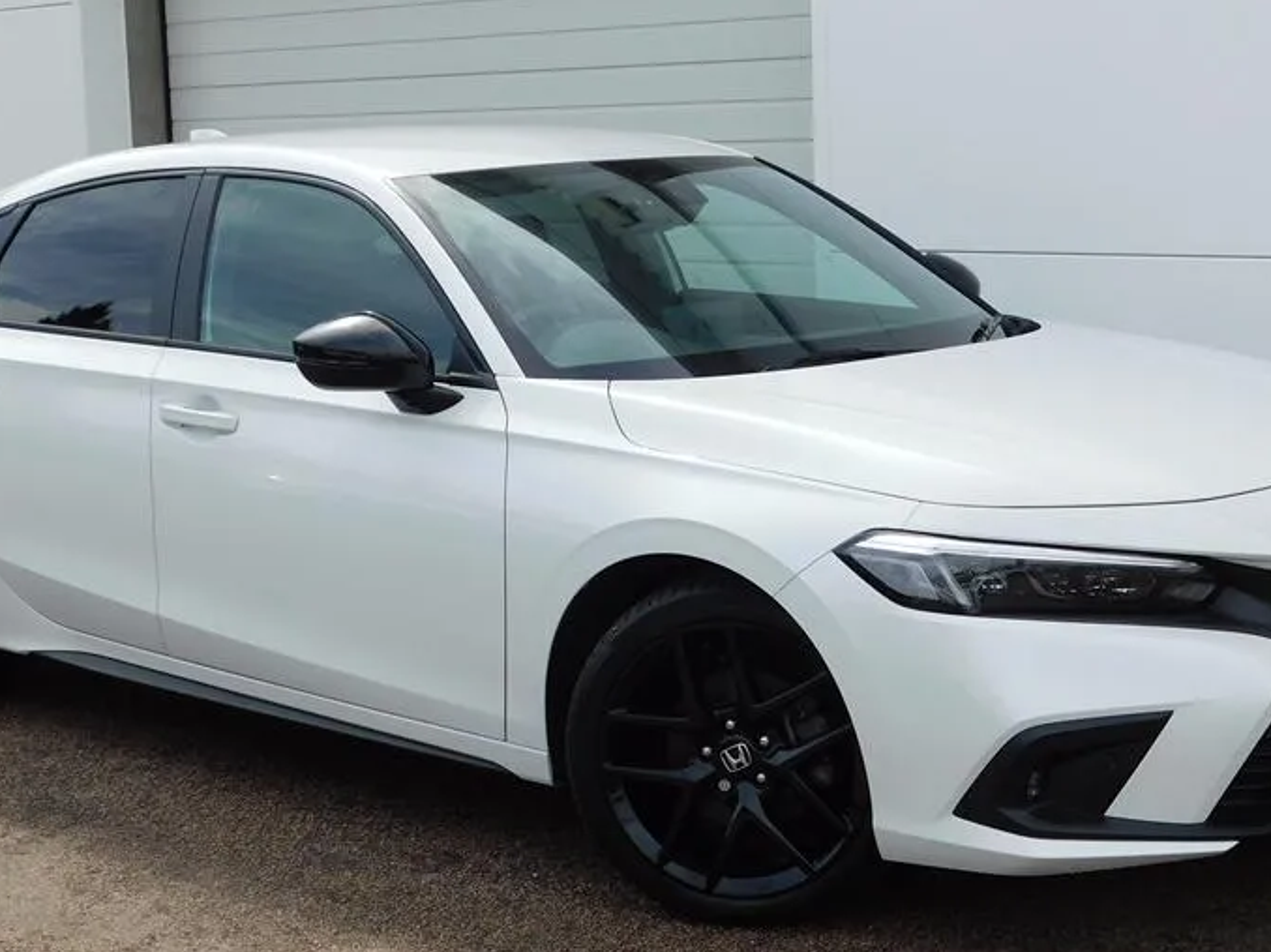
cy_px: 491
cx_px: 649
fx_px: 2496
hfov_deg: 28.6
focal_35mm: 68
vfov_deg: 21.6
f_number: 3.7
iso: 125
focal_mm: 8
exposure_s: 1/800
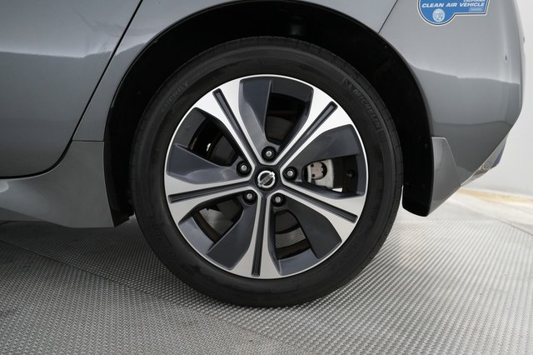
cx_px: 266
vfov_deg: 46.4
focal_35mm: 28
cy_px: 178
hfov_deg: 65.5
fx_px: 414
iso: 1600
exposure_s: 1/125
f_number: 2.8
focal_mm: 28
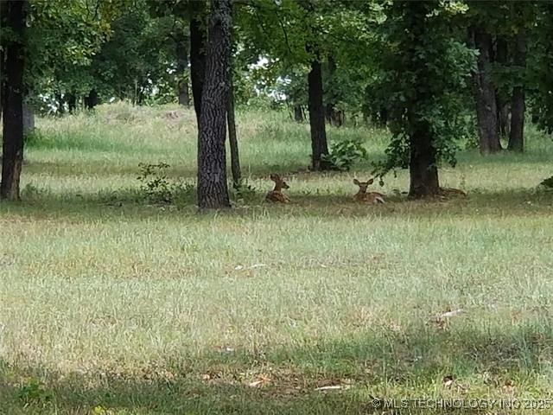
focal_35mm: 26
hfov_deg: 67.3
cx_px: 276
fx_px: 415
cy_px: 208
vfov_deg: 53.1
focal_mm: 6
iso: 25
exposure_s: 1/232
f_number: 2.4
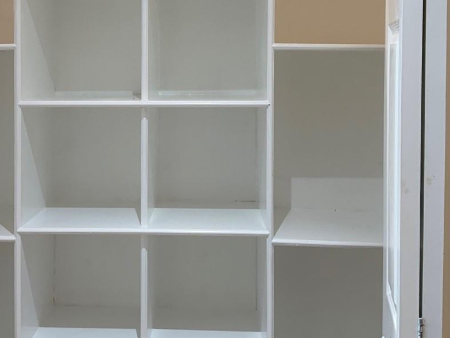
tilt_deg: -2.2
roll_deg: +0.1
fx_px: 637
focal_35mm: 49
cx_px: 173
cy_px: 79
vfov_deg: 29.2
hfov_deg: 38.7
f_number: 1.78
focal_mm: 6.76
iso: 100
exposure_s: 1/120
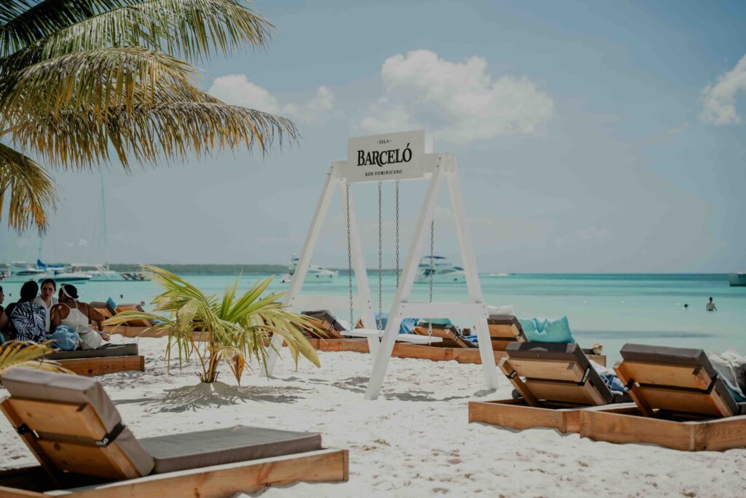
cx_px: 373
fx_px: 1451
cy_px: 249
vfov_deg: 19.5
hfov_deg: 28.8
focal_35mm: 70
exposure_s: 1/1250
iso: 1000
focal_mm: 70
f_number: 2.8
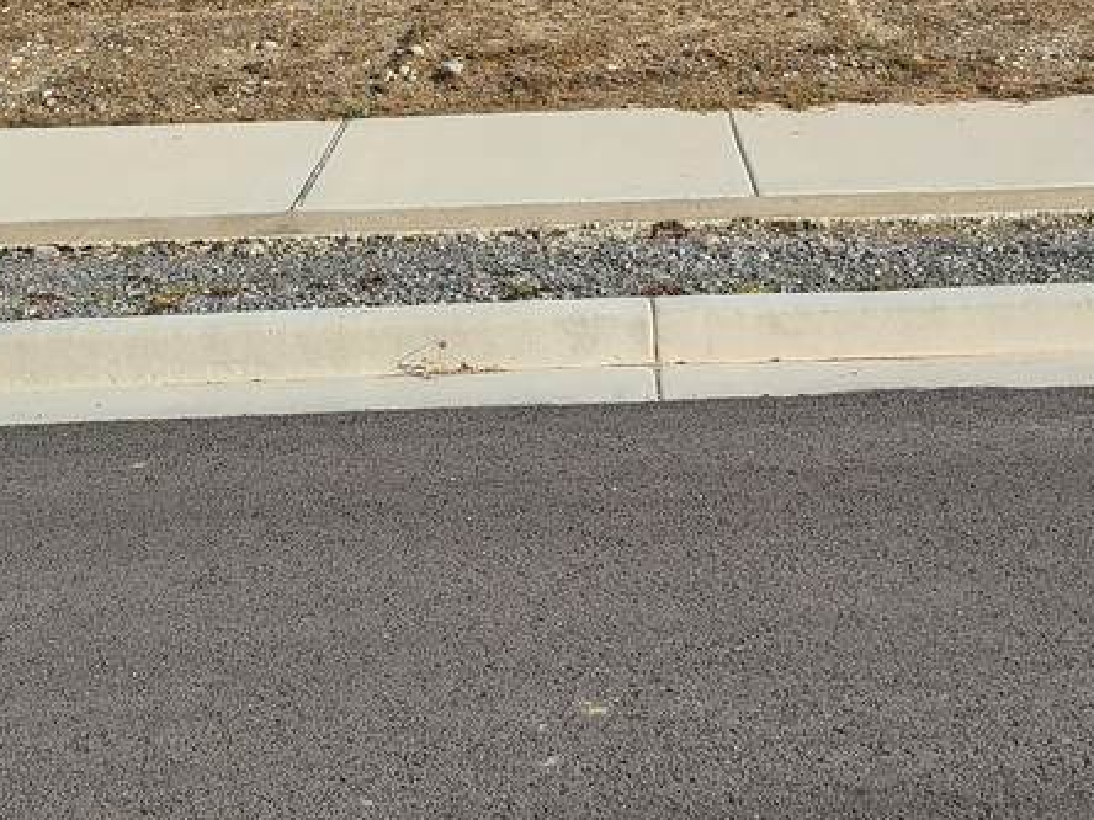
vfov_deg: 18.7
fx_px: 2370
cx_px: 641
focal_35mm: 75
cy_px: -138
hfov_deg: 26.0
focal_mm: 5.4
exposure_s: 1/2169
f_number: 1.8
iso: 40
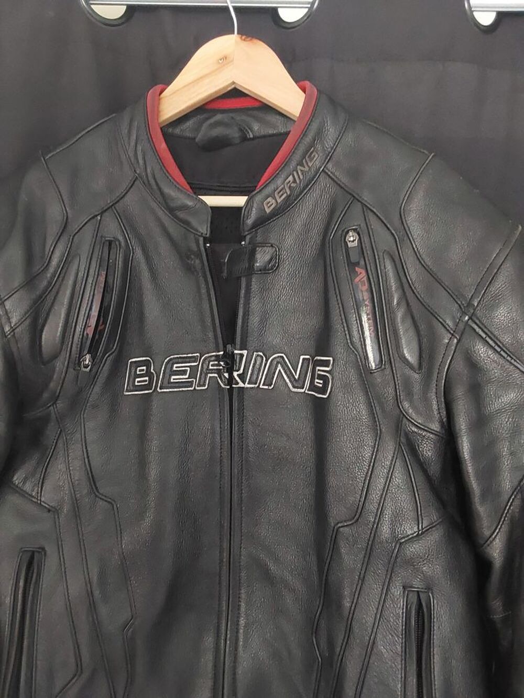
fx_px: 565
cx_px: 262
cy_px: 349
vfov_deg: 63.4
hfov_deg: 49.8
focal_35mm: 28
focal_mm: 2.91
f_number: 1.9
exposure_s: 1/24
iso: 500
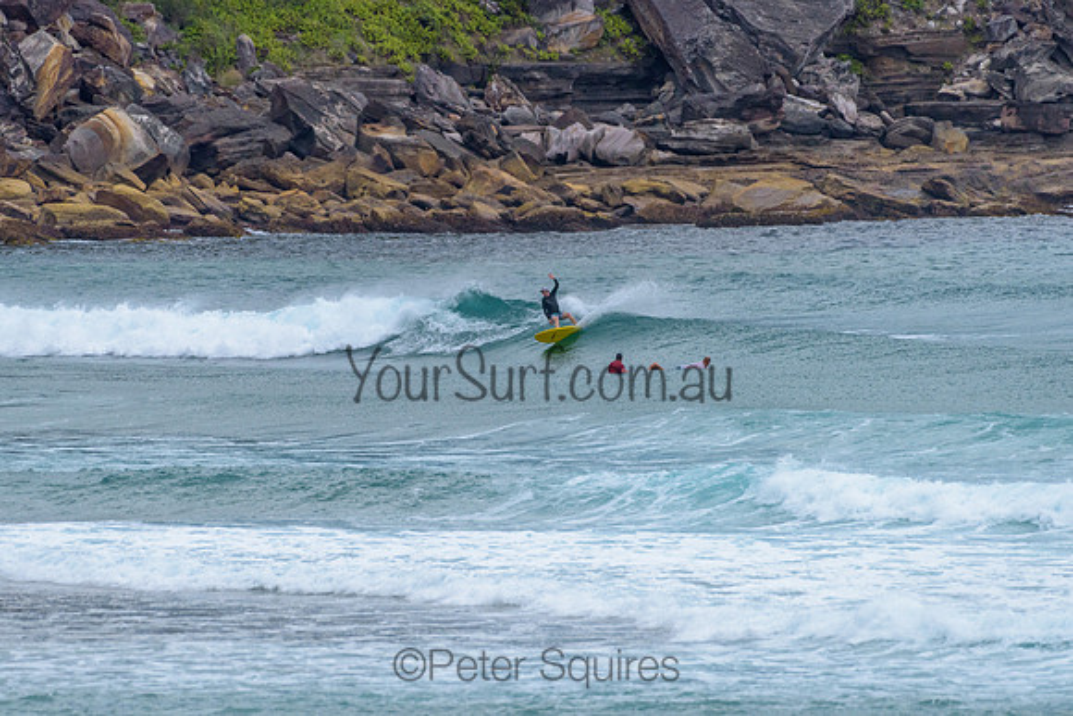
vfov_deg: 2.2
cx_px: 522
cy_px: 348
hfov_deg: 3.4
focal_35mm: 613
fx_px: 18279
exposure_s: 1/2000
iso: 640
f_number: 5.6
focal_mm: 500
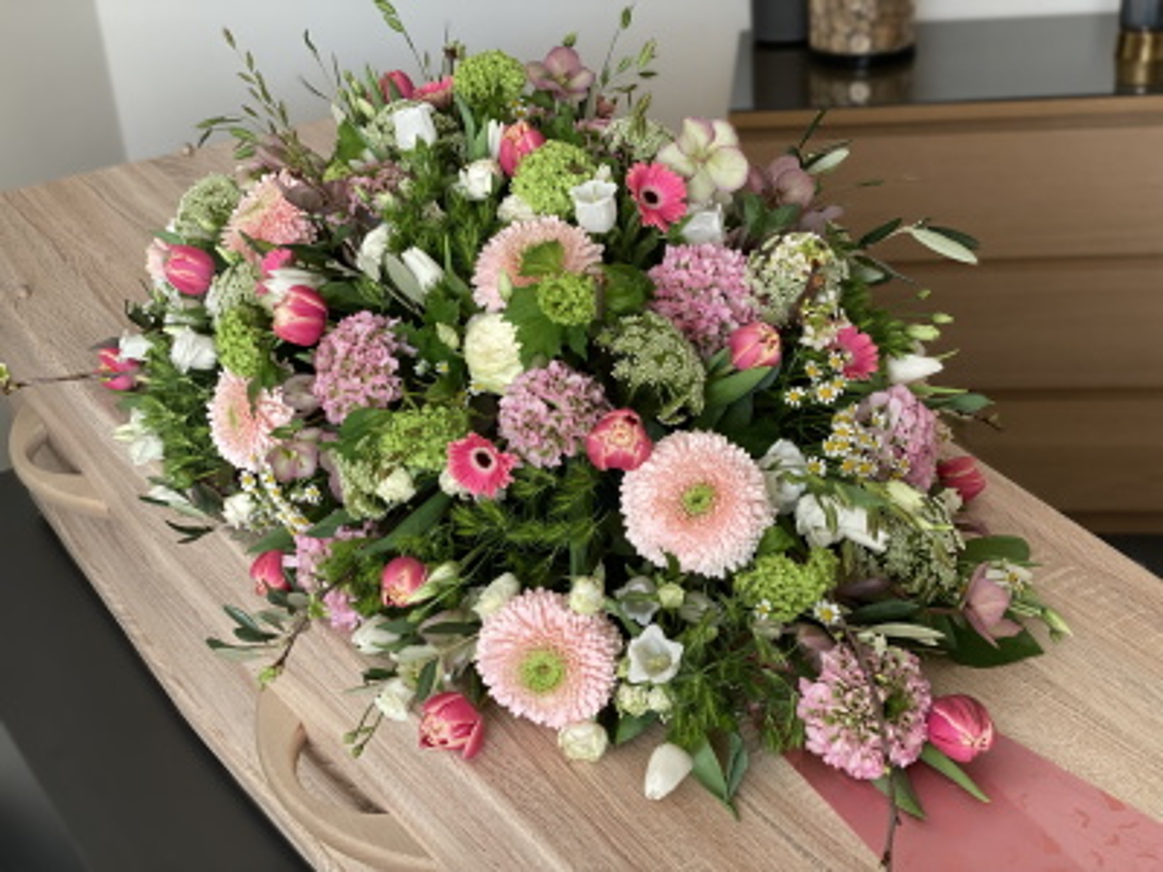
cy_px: 436
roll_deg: +4.3
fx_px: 1747
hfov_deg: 36.8
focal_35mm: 52
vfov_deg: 28.0
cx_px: 582
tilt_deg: -28.3
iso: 200
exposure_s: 1/40
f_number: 2
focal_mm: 6
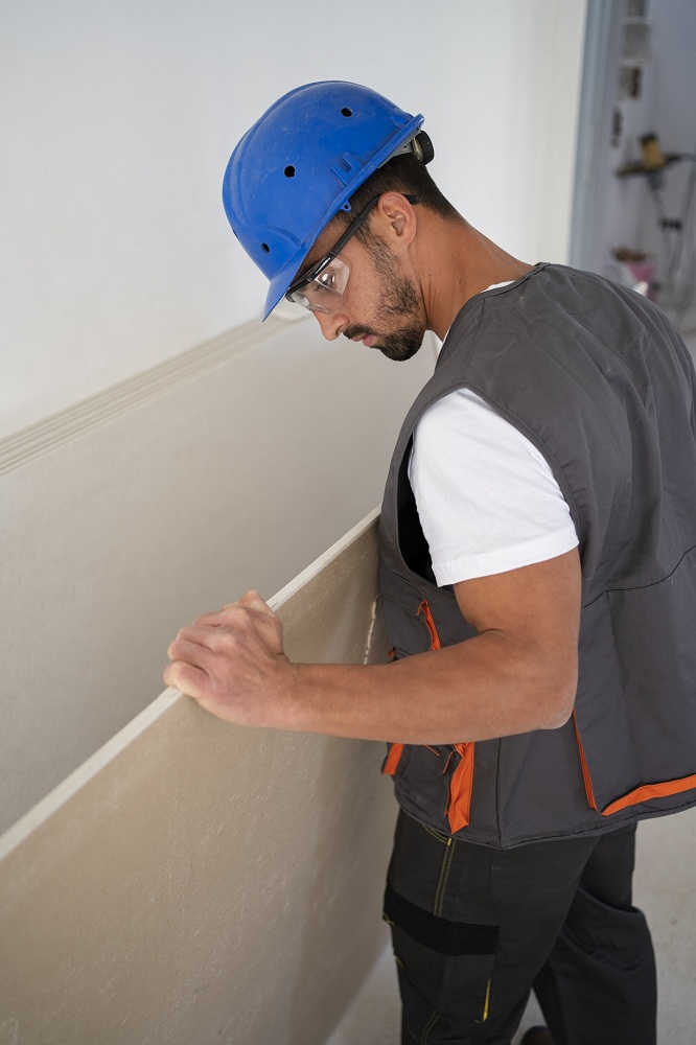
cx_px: 348
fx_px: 1016
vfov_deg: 54.5
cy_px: 522
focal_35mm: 35
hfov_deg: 37.8
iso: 250
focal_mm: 35
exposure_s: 1/200
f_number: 2.2
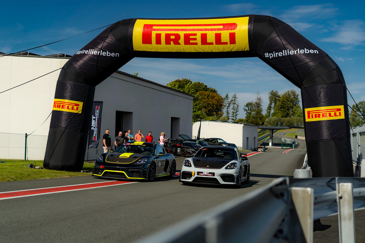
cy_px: 122
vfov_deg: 27.0
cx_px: 182
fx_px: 507
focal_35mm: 50
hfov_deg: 39.6
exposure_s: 1/1600
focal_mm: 50
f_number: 2.8
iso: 100
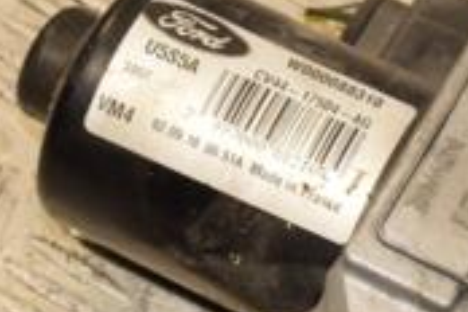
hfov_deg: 9.4
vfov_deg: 6.3
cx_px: 530
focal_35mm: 217
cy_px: 132
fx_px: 2821
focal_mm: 42
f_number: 8
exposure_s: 1/200
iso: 800
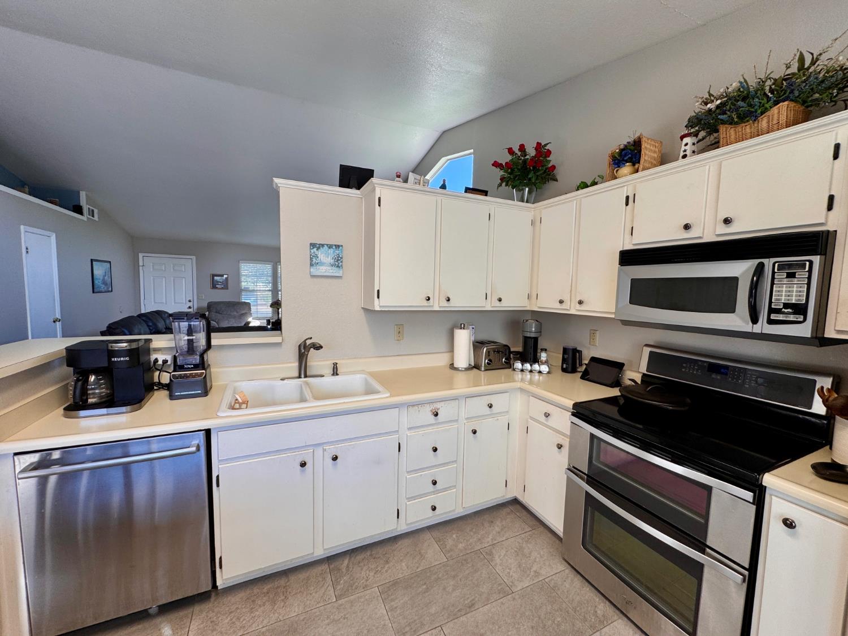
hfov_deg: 102.1
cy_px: 318
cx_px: 424
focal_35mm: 14
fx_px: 343
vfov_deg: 85.7
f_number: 2.2
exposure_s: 1/120
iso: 50
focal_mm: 2.22
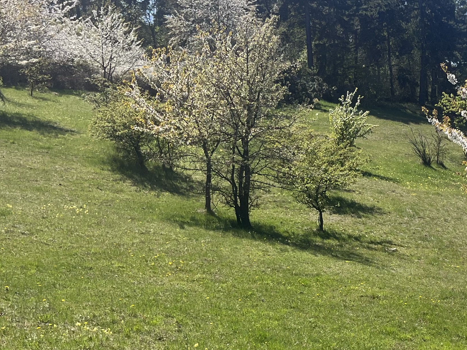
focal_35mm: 64
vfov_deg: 22.8
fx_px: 864
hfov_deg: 29.0
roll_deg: +0.4
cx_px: 422
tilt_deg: -7.3
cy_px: 231
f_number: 1.6
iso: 50
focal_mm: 5.1
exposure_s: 1/2632
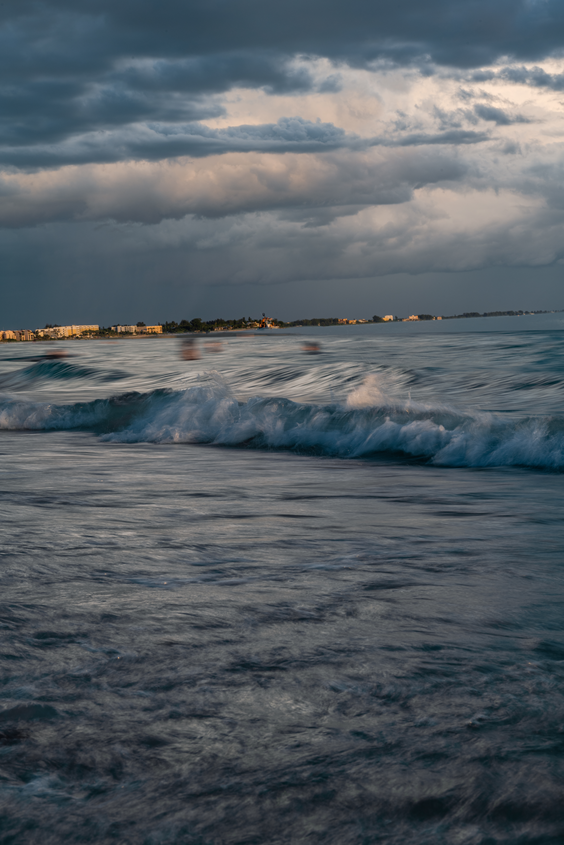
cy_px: 422
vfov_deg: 28.8
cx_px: 282
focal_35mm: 70
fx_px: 1645
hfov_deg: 19.5
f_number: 22
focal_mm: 70
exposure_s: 1/13
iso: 40
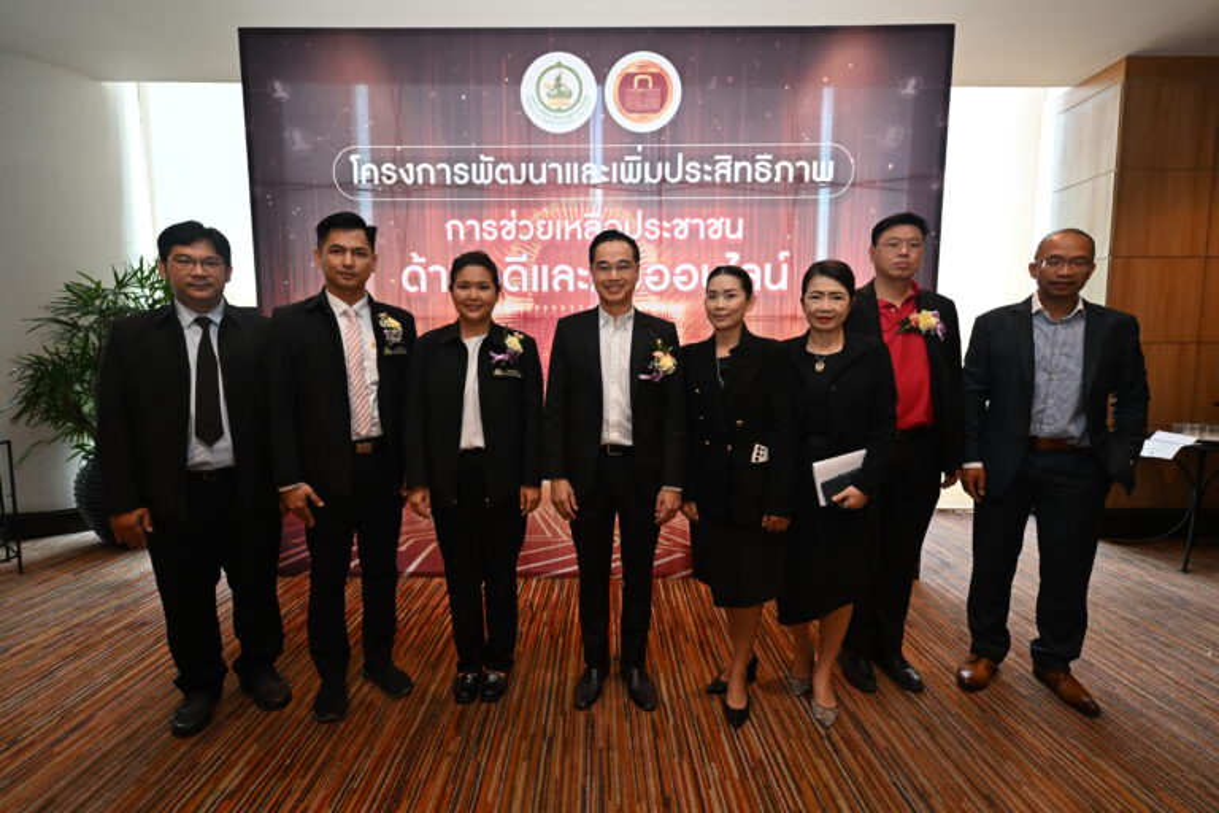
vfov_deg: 70.4
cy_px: 406
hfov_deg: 93.3
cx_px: 610
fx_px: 576
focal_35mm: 17
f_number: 2.8
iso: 1600
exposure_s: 1/125
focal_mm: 17
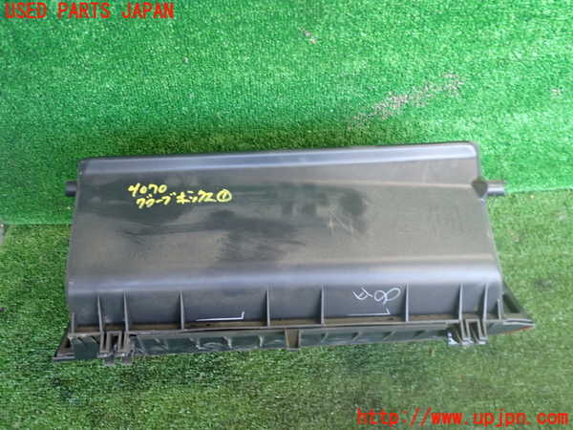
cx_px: 286
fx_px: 497
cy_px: 215
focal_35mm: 30
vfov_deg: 46.8
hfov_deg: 60.0
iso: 320
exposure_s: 1/50
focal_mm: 5.4
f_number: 2.3
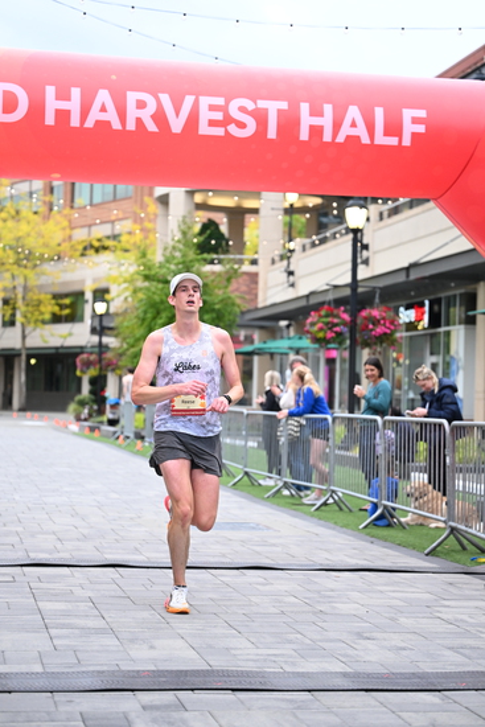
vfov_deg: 28.8
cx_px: 242
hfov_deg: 19.5
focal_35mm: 70
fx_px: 1414
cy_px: 364
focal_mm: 70
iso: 1600
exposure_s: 1/800
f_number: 2.8
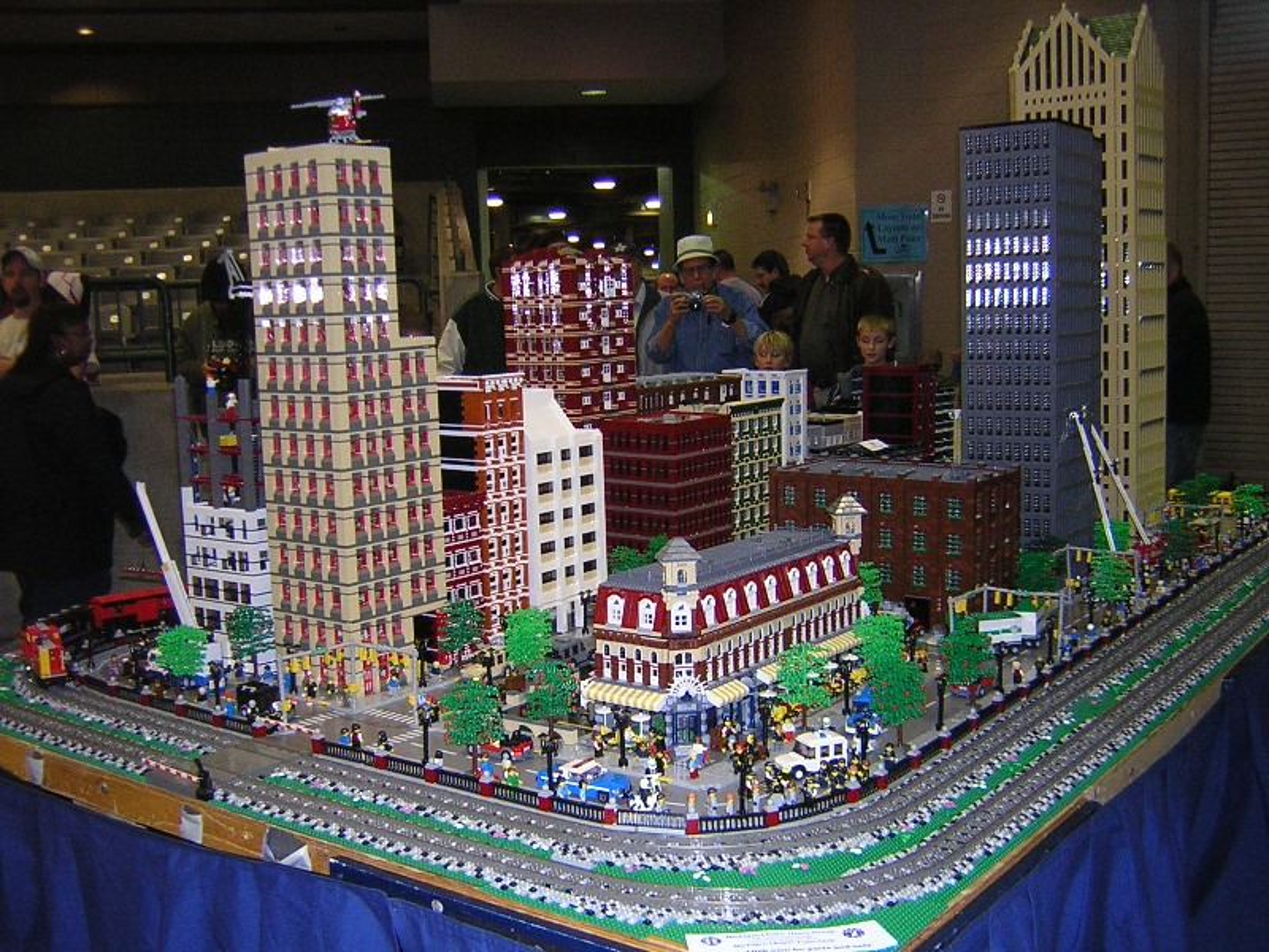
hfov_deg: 51.4
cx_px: 634
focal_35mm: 36
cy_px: 476
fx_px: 1320
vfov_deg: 39.7
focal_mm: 4.7
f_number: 2.6
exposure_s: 1/60.1
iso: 318
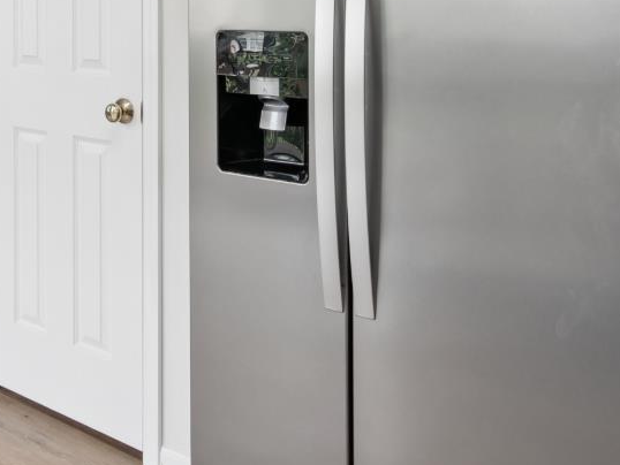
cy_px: 22
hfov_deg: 46.0
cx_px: 146
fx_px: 699
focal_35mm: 39
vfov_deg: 34.2
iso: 640
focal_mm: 7
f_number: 7.1
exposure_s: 1/60
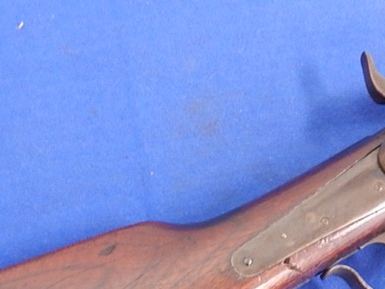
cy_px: 266
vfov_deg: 22.0
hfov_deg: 29.6
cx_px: 132
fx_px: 723
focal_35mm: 65
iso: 400
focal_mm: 4
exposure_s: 1/8
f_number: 3
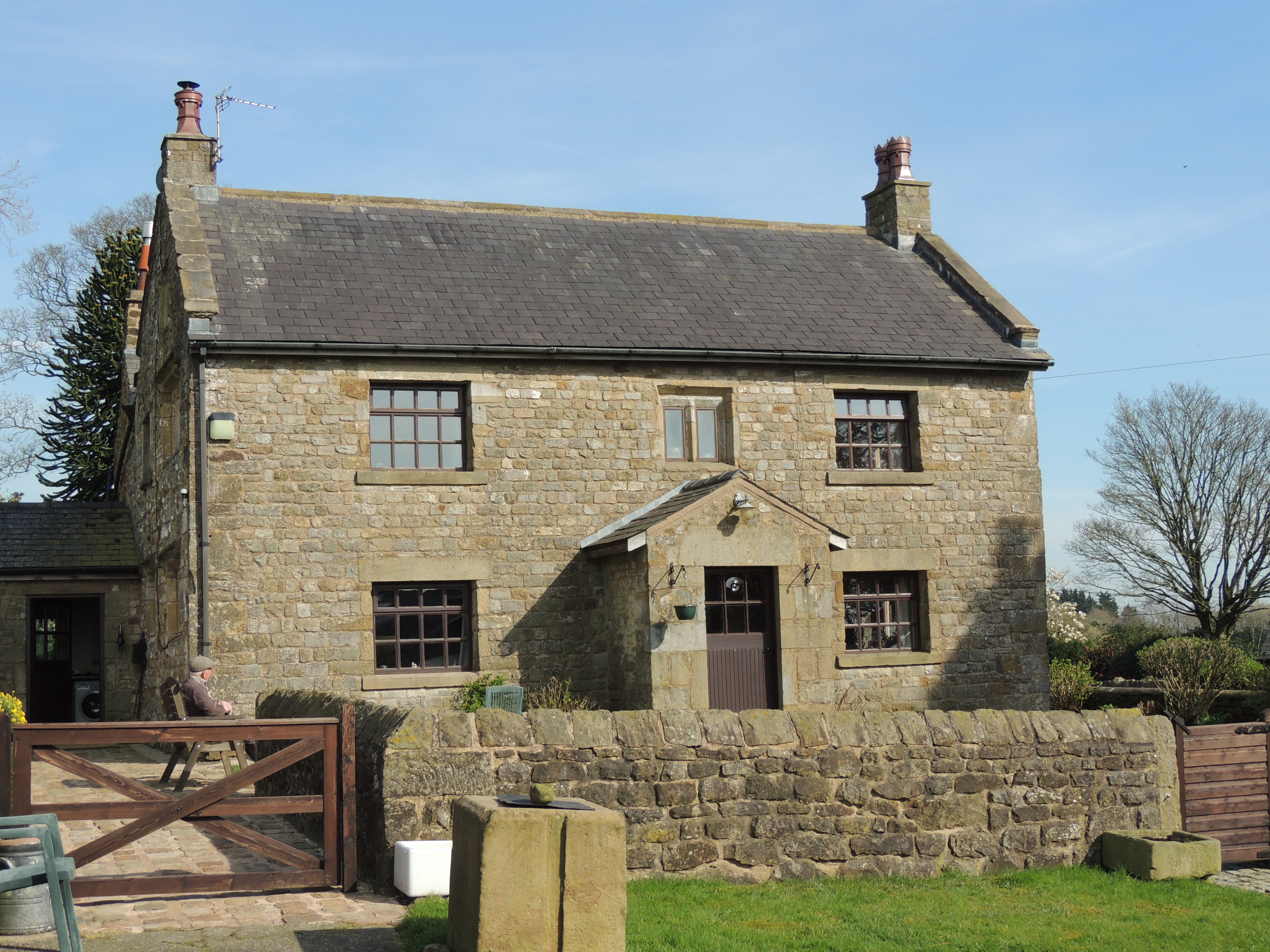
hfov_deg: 40.4
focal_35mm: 47
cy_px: 476
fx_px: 1724
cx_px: 635
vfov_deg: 30.9
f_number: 3.5
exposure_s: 1/800
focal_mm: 8.3
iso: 100
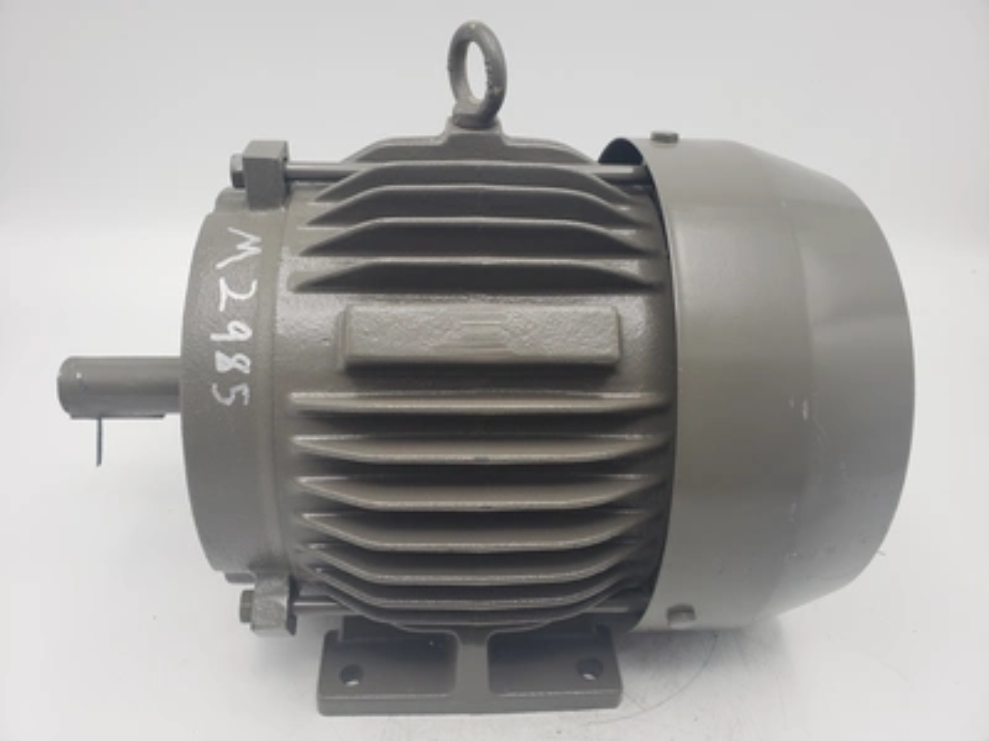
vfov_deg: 53.1
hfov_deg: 67.3
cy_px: 370
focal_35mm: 26
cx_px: 494
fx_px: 743
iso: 100
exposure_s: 1/120
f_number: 2.4
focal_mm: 4.3
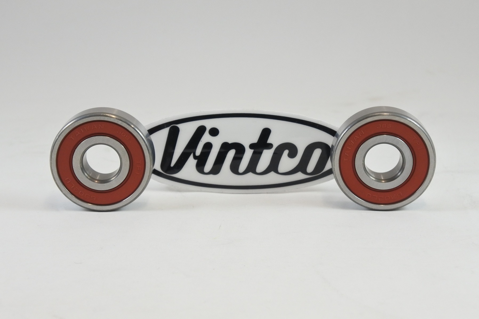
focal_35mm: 70
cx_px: 240
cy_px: 160
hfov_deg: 28.8
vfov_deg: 19.5
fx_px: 931
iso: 560
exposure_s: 1/125
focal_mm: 26
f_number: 5.3
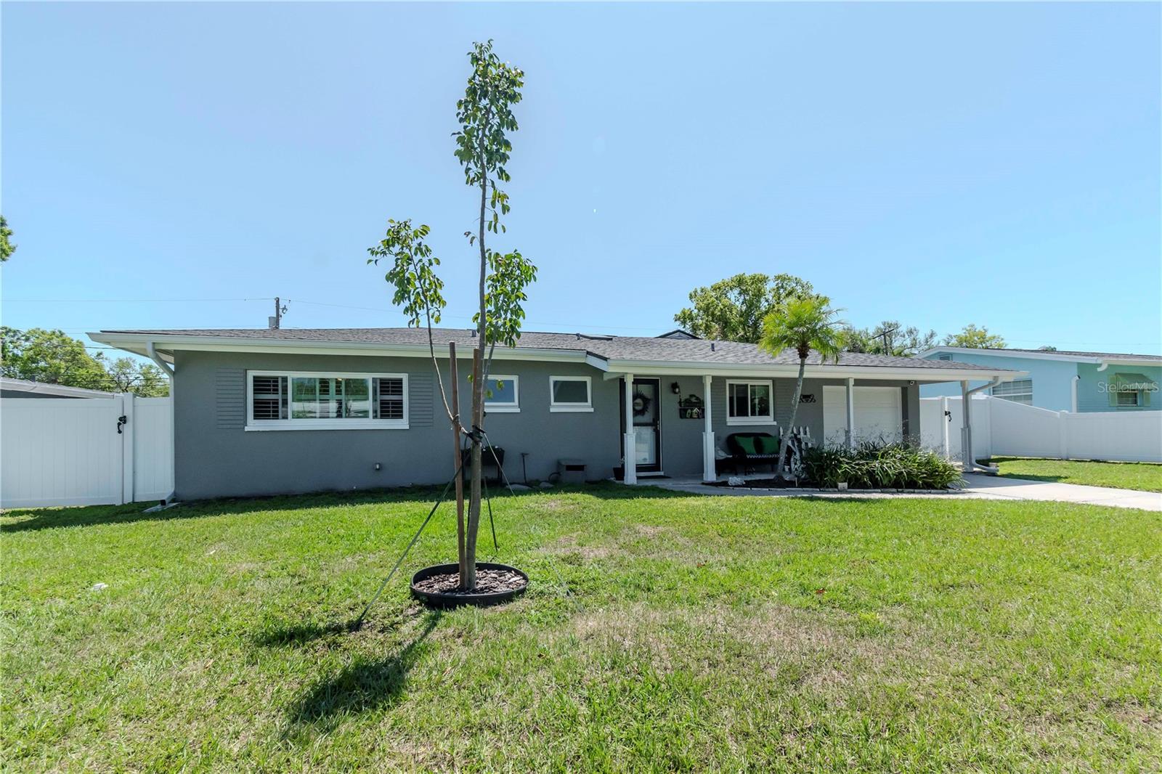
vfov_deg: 77.3
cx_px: 581
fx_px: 484
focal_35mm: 15
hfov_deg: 100.4
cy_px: 387
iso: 500
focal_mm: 10
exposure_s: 1/1600
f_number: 7.1
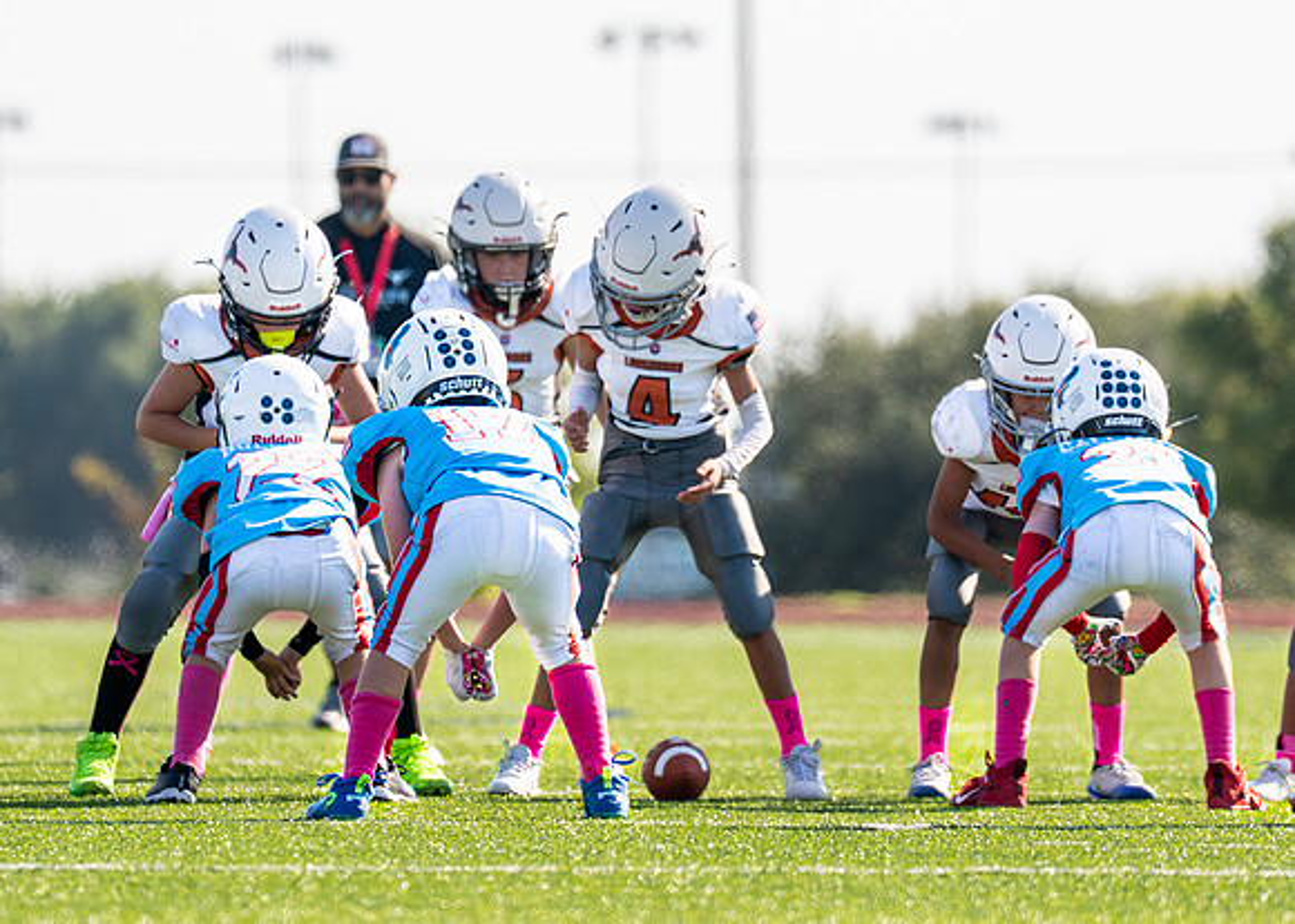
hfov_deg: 4.0
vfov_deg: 2.9
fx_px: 18429
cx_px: 667
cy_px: 375
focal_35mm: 501
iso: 100
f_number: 2.8
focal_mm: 200
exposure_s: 1/1250
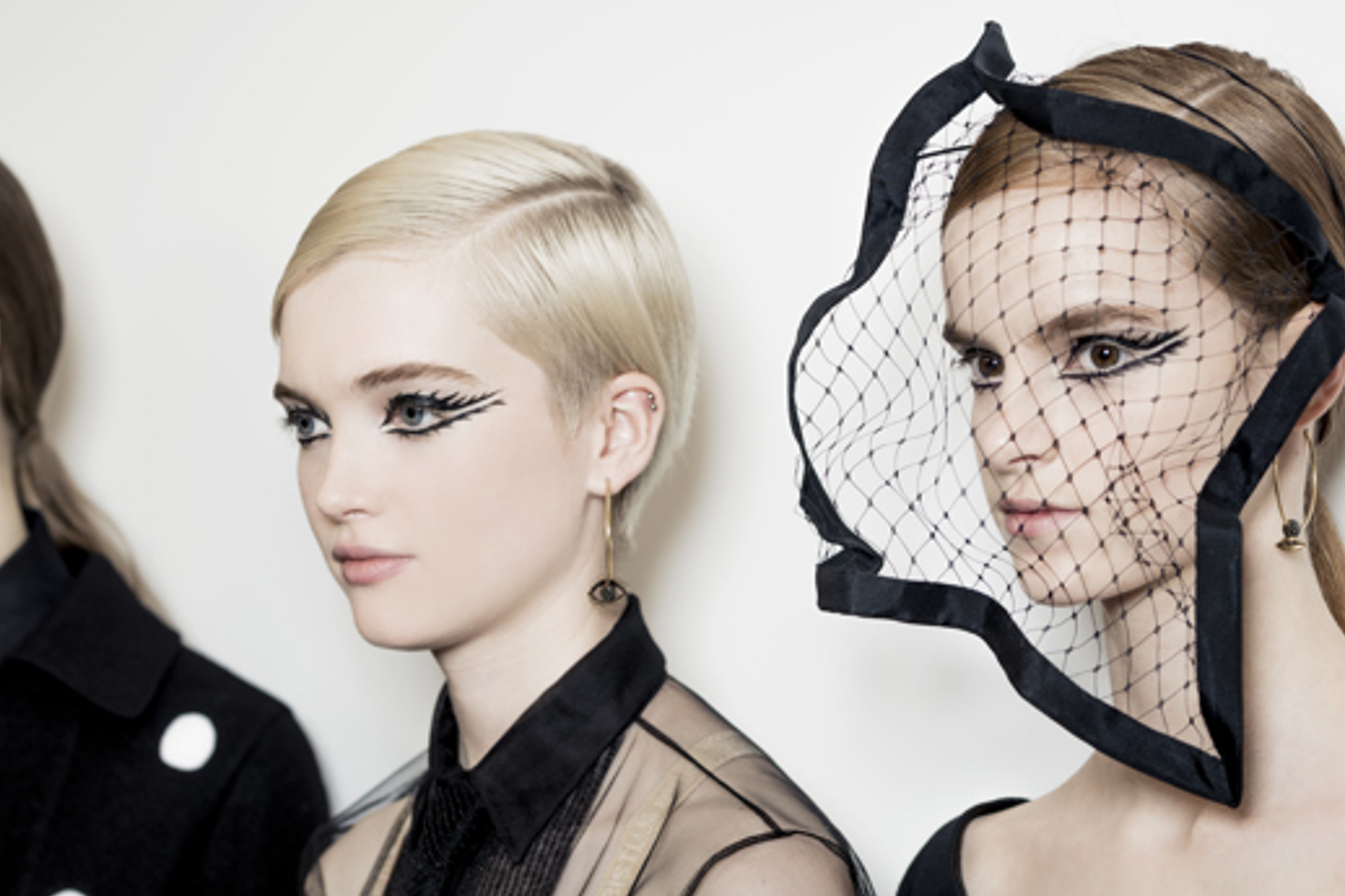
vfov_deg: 11.4
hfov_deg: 17.0
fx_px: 4482
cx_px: 480
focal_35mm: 120
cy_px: 532
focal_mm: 90
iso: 200
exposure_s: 1/200
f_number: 4.5
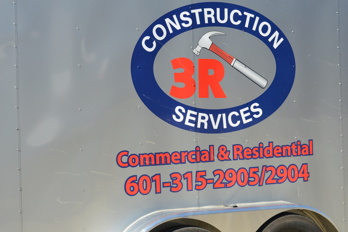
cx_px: 174
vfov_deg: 16.5
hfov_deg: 24.6
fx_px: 797
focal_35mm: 82
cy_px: 116
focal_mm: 55
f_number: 7.1
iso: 100
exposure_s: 1/200
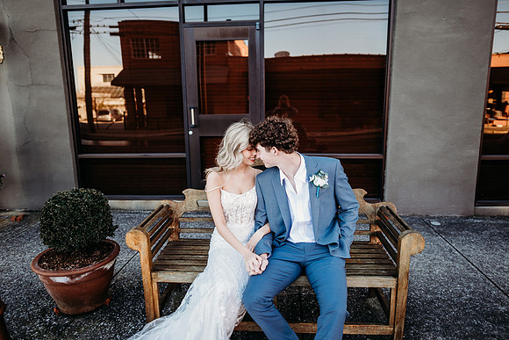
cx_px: 254
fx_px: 339
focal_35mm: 24
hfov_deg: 73.7
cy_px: 170
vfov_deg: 53.2
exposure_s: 1/320
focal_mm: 24
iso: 160
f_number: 2
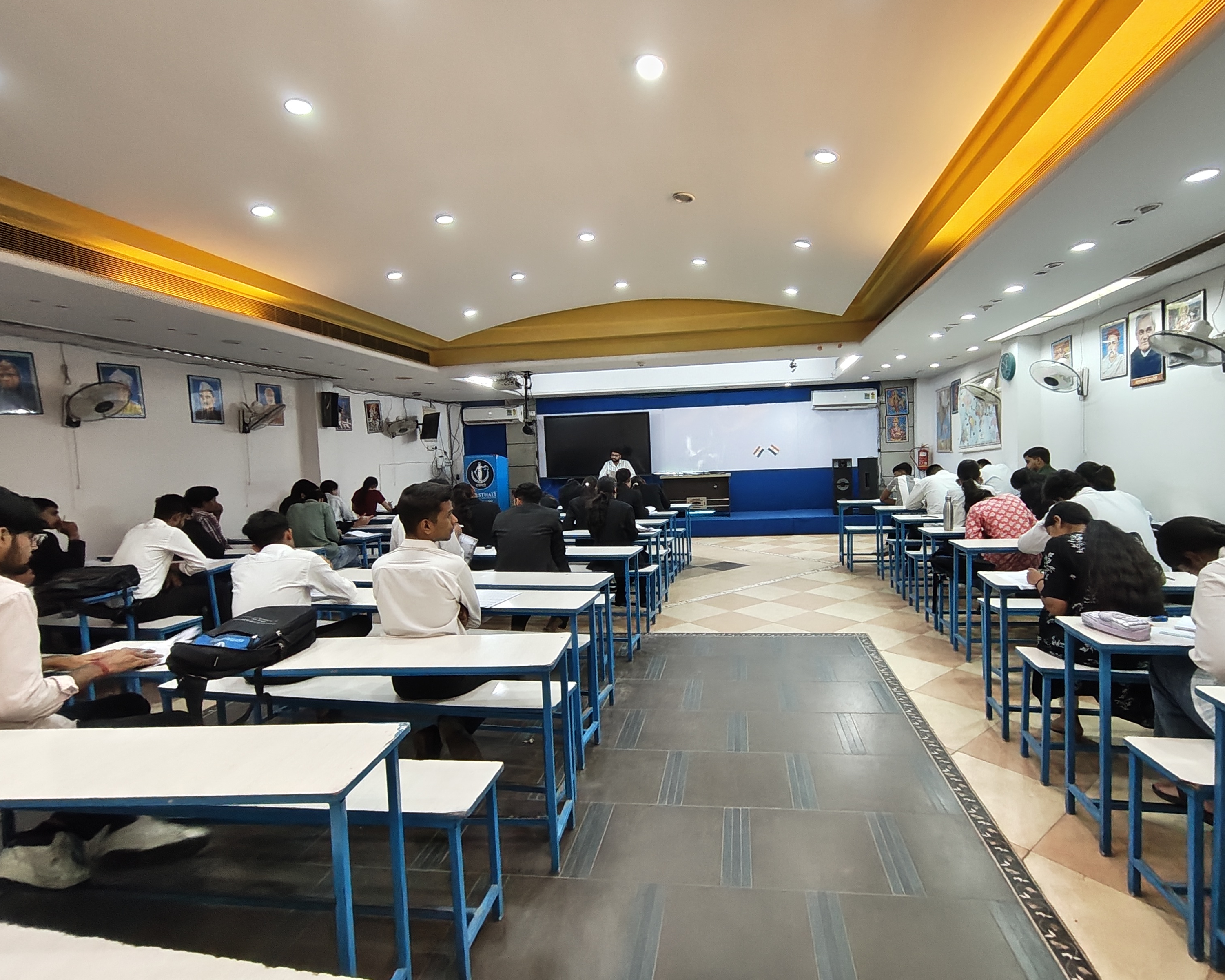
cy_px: 484
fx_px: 580
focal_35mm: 16
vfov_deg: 80.4
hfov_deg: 92.9
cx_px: 661
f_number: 2.2
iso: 520
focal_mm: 1.64
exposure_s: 1/50
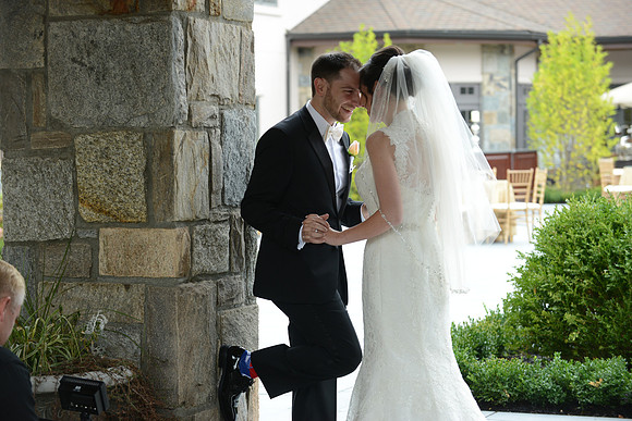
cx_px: 316
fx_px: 1844
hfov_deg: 19.5
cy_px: 210
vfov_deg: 13.0
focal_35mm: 105
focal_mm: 105
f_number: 6.3
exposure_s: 1/250
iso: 500
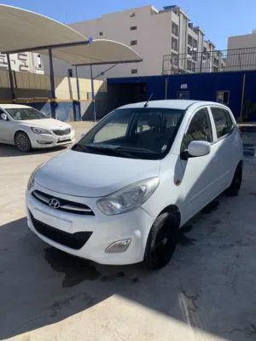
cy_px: 170
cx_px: 128
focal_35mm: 26
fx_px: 256
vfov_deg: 67.3
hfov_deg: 53.1
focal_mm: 4.25
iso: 25
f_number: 1.8
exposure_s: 1/1953
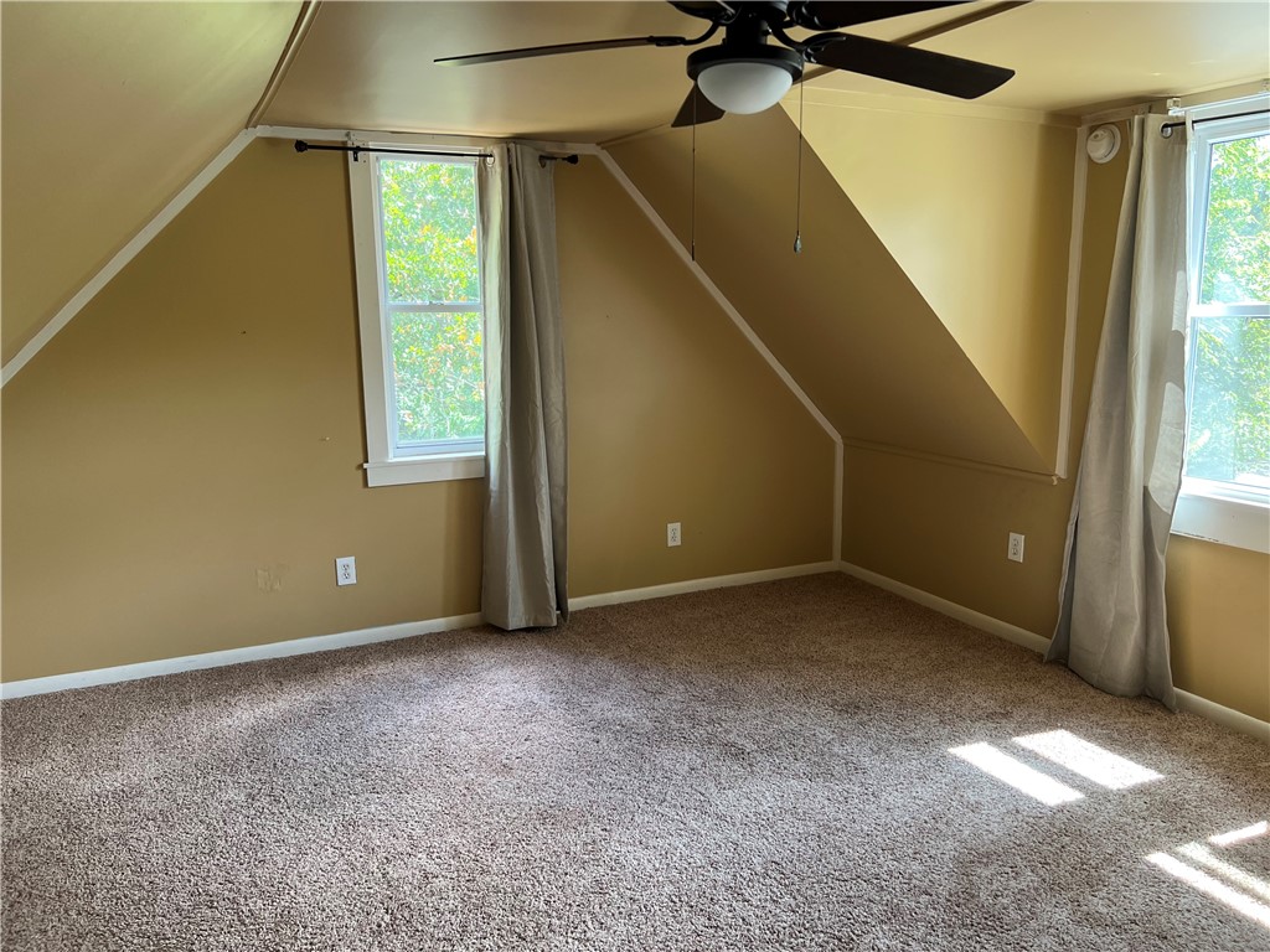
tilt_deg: -10.7
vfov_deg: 53.1
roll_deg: +0.2
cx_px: 635
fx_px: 954
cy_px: 476
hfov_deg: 67.3
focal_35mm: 26
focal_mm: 5.7
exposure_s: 1/121
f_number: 1.5
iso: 100
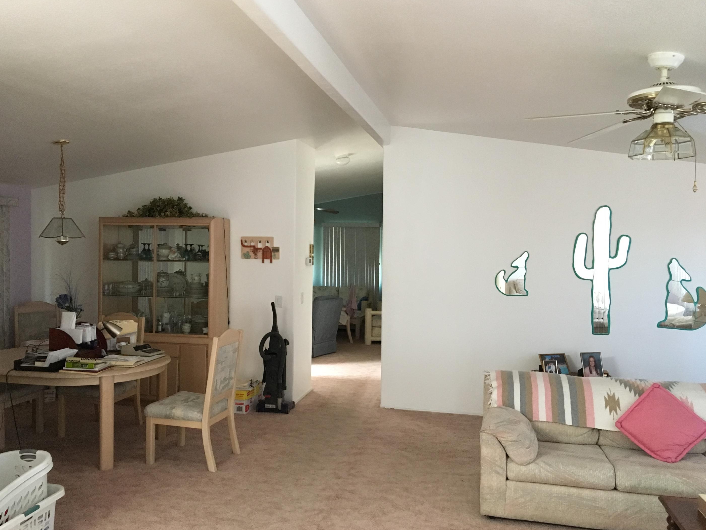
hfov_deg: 58.3
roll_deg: -0.8
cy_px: 265
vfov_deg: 45.4
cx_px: 329
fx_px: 632
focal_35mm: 31
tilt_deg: -1.3
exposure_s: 1/30
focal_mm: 4.15
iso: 200
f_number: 2.2
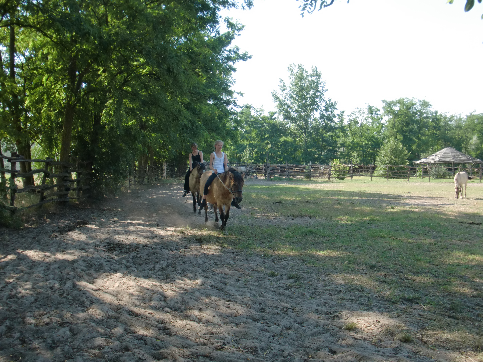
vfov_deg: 37.7
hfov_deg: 49.0
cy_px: 181
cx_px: 242
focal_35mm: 38
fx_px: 530
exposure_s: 1/160
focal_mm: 6.66
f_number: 3.9
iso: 64
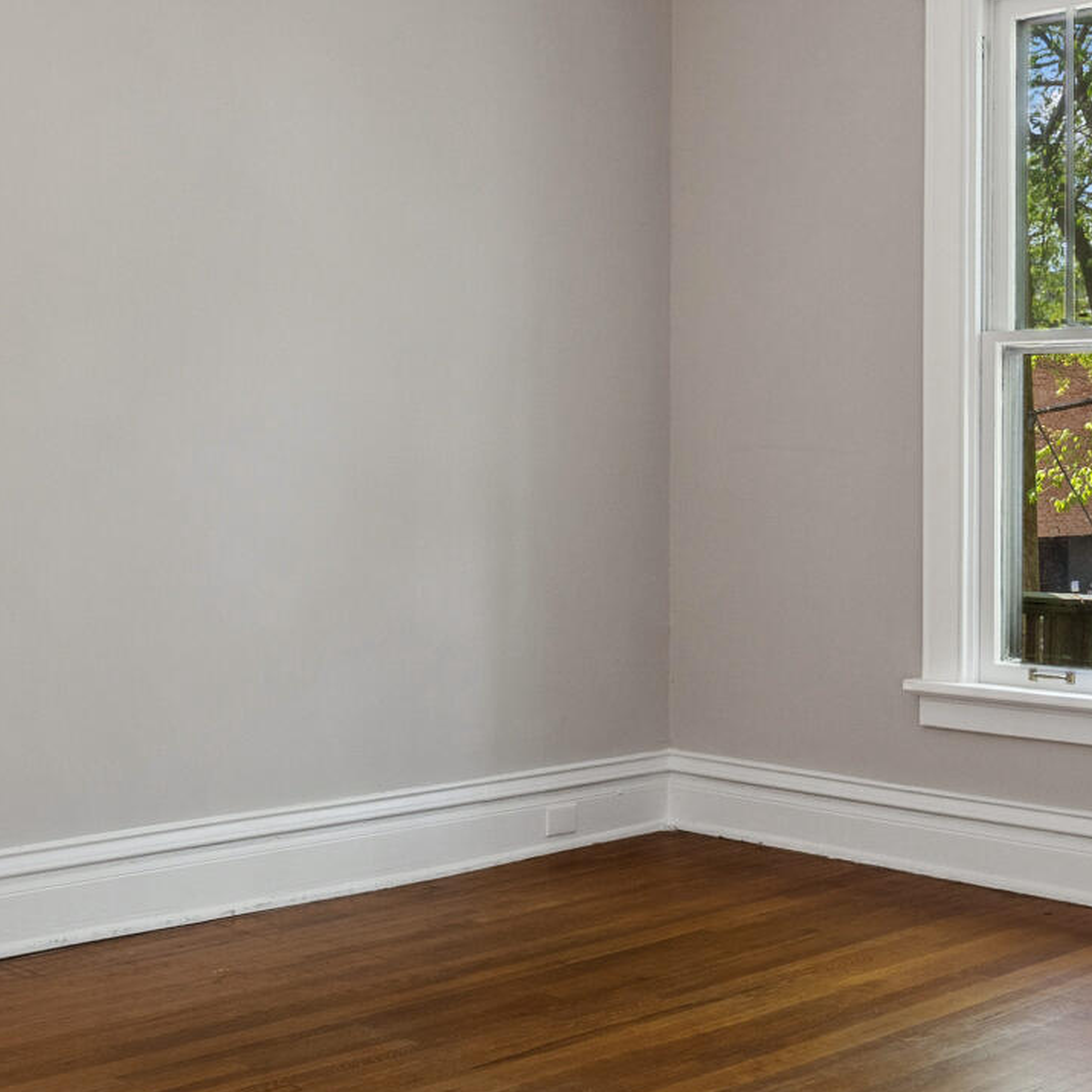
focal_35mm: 57
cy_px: 451
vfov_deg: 30.0
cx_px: 235
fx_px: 2034
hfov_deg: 29.4
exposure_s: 1/10
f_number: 10
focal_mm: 16
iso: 320
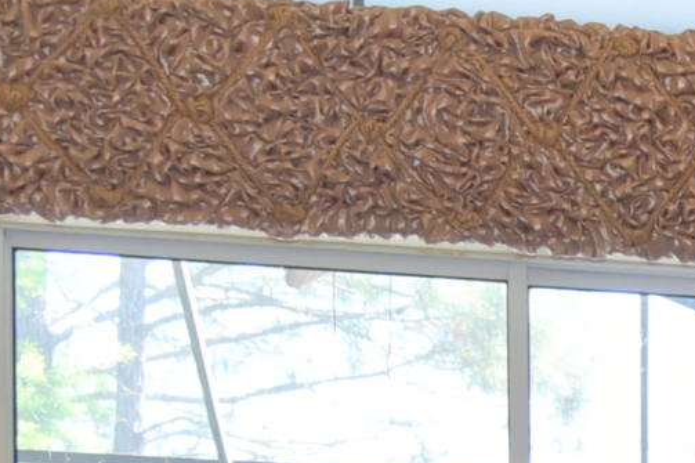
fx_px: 3107
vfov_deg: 8.0
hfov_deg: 10.2
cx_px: 1926
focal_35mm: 161
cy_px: 1061
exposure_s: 1/100
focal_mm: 27
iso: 800
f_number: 5
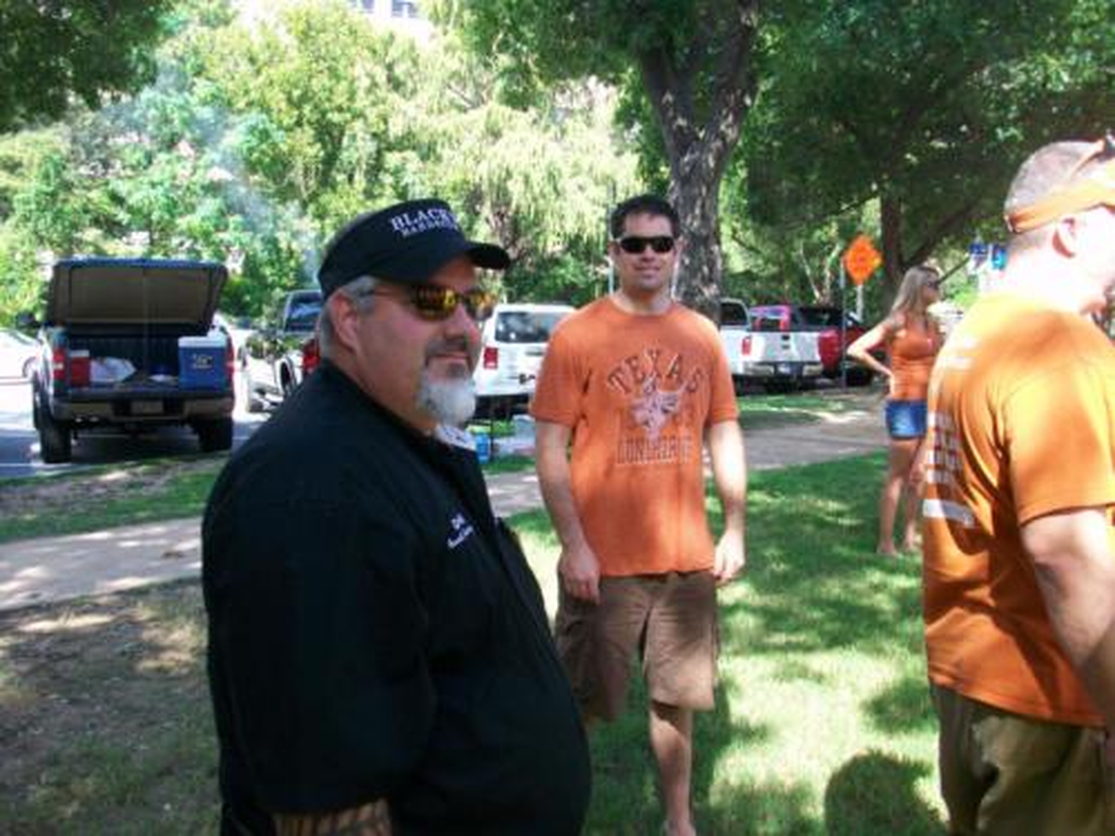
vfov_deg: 44.2
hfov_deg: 56.8
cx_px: 558
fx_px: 1031
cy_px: 418
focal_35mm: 32
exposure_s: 1/160
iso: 64
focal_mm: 5.7
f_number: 2.8
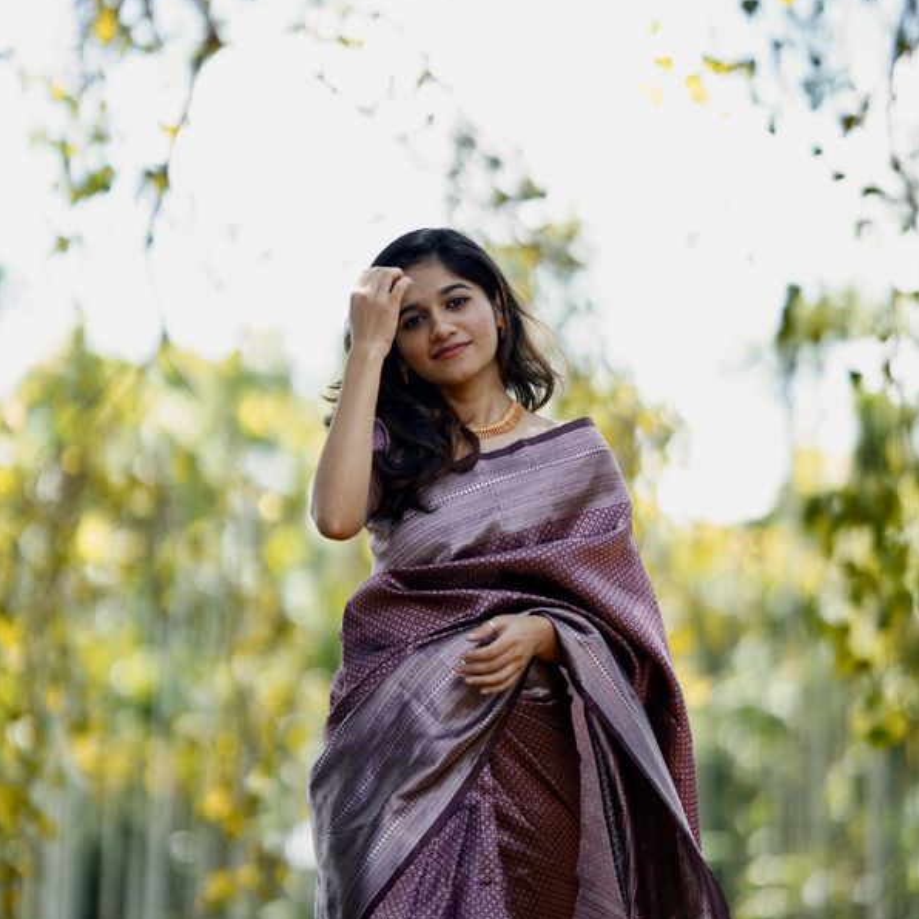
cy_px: 436
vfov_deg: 16.0
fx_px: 3274
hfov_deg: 16.0
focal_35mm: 109
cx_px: 460
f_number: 1.4
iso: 400
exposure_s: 1/3200
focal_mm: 85
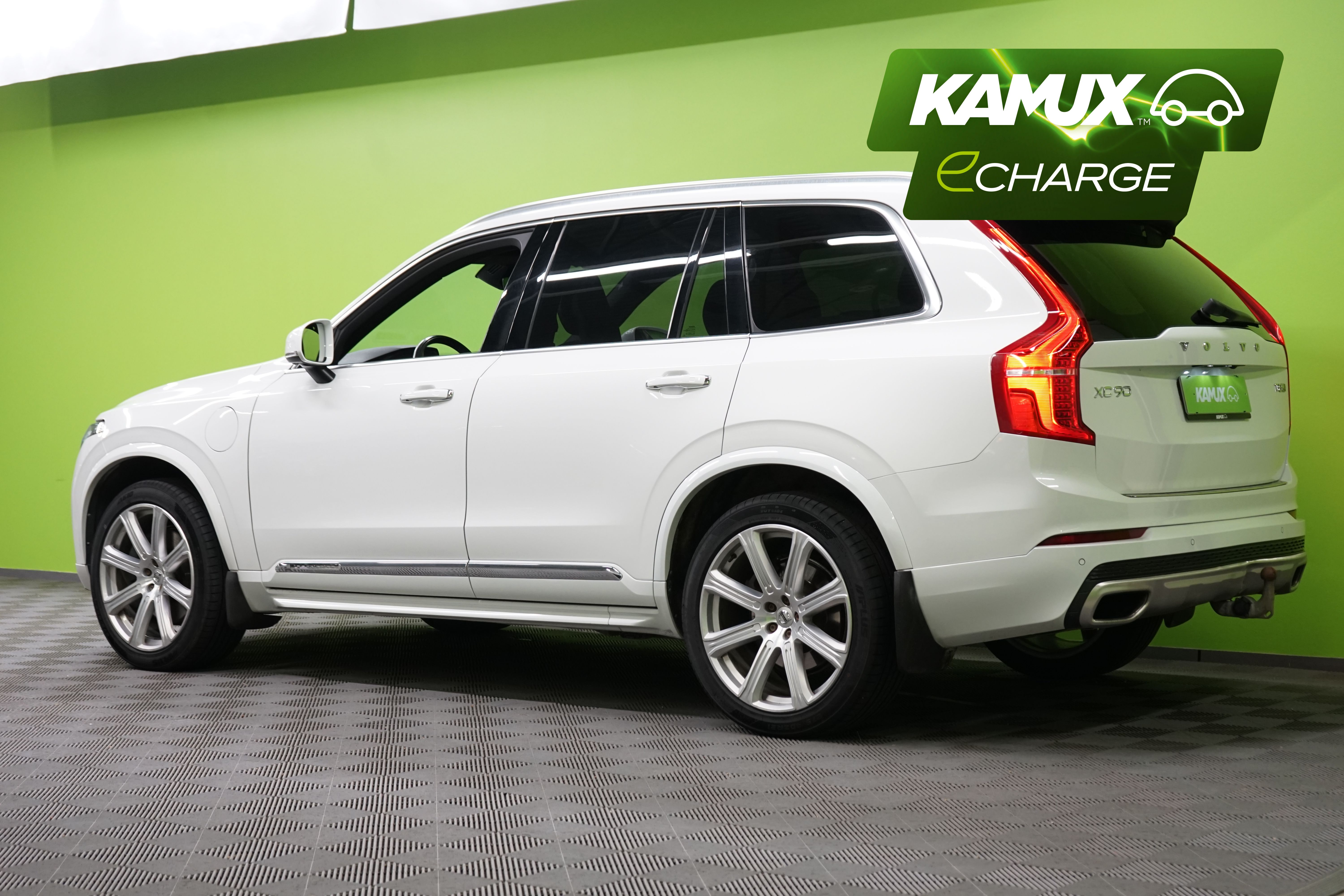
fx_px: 2165
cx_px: 672
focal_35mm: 58
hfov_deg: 34.5
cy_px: 448
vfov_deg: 23.4
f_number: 5
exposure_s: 1/60
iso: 1250
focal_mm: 58
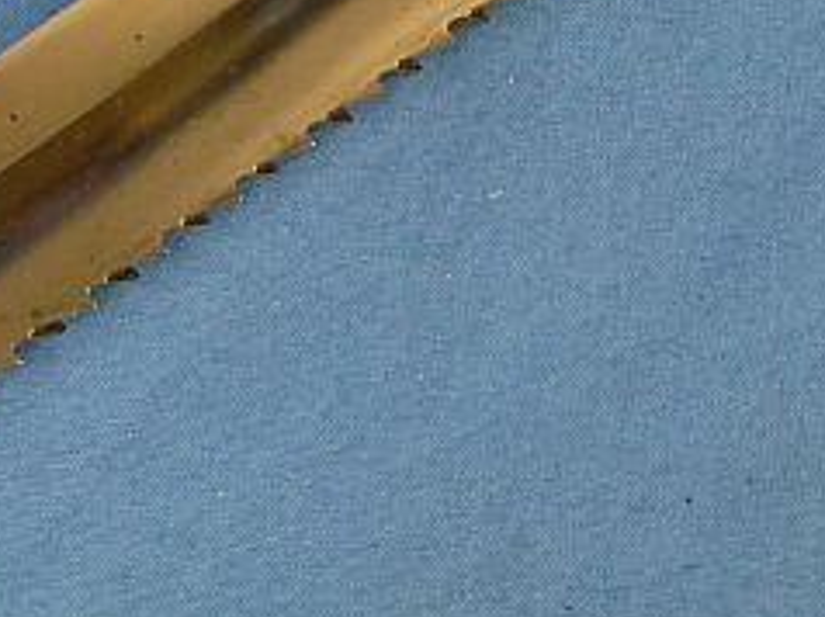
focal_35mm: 101
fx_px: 2405
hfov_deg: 19.0
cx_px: 783
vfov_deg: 13.9
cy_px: -236
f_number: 3.5
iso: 250
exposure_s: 1/60
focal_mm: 5.4
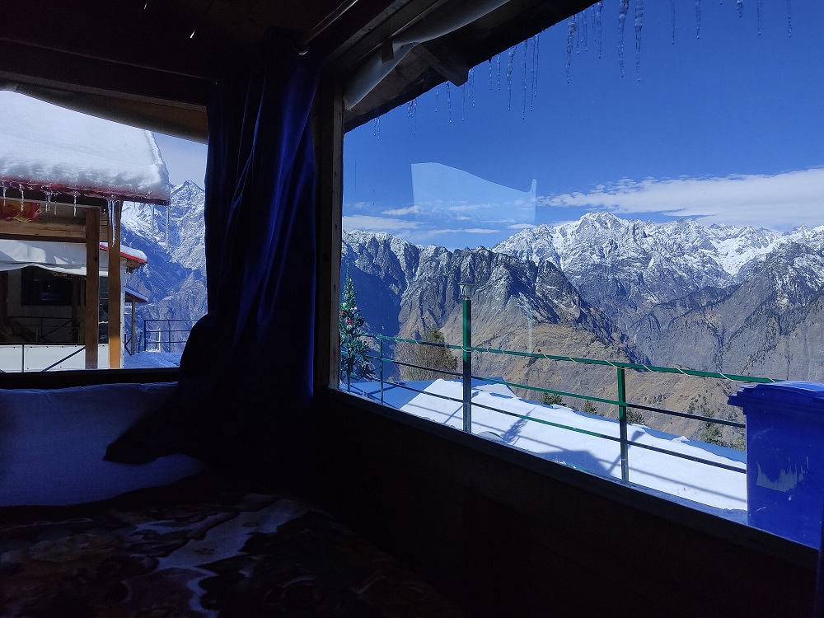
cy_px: 309
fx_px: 619
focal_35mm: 26
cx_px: 412
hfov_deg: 67.3
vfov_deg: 53.1
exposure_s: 1/346
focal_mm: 4.74
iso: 100
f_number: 1.79
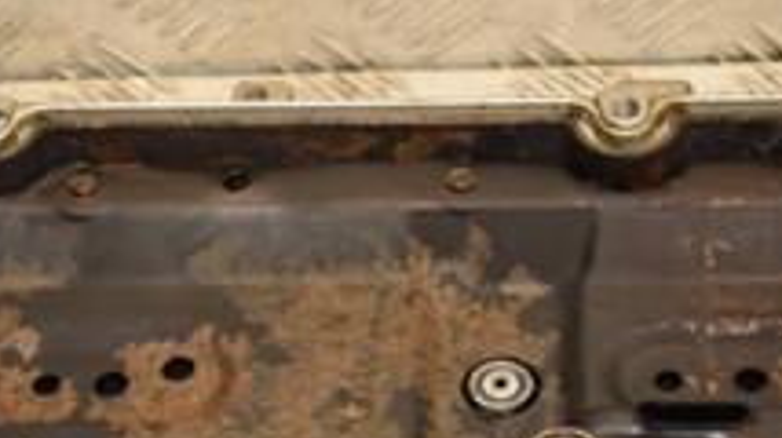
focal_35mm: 141
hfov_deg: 15.2
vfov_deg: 8.6
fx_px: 2922
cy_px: 314
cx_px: 413
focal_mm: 32
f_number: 5
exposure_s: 1/200
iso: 800
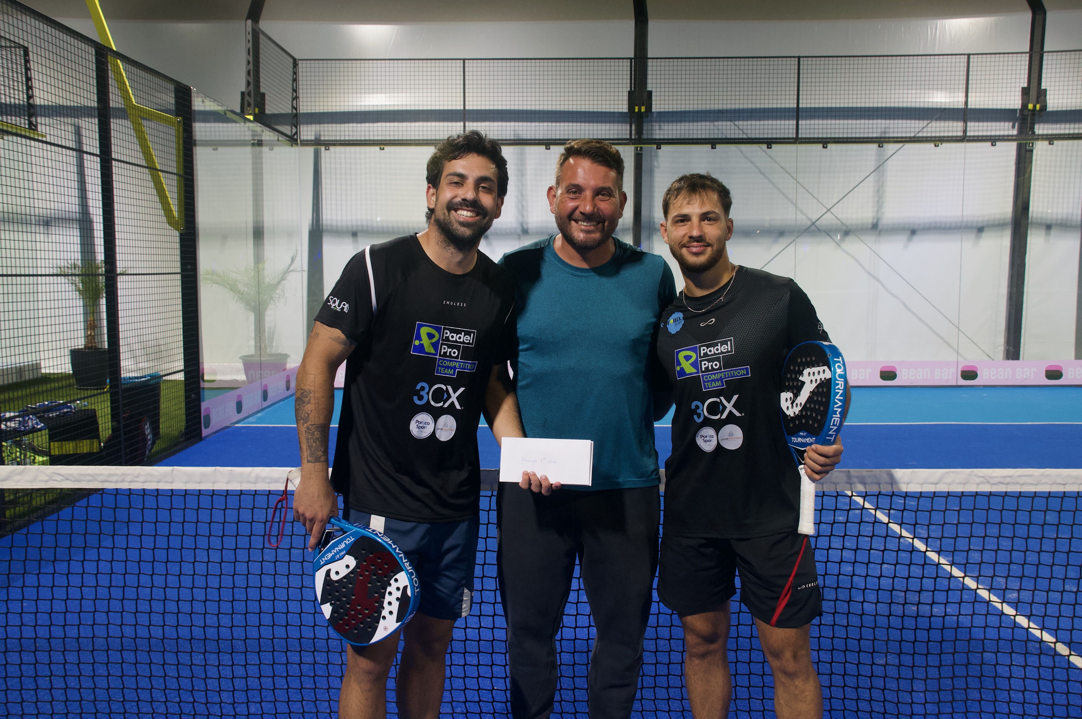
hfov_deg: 53.2
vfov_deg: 36.8
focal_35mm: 36
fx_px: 1081
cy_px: 360
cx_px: 541
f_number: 6.3
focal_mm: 24
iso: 1000
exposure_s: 1/30
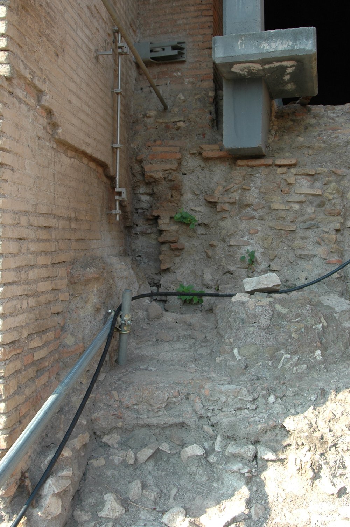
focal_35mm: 36
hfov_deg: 36.8
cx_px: 175
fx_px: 526
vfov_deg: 53.2
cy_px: 264
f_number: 6.3
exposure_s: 1/160
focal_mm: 24
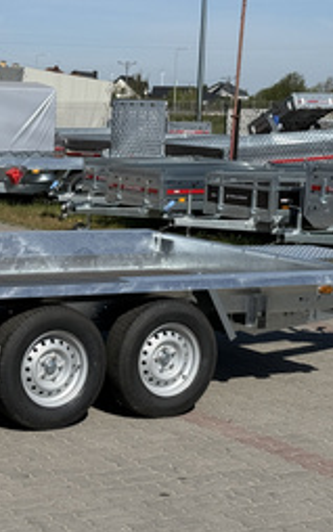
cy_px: 265
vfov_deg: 23.0
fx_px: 1305
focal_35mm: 90
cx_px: -15
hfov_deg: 14.3
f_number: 1.78
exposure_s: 1/7874
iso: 80
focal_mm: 6.76
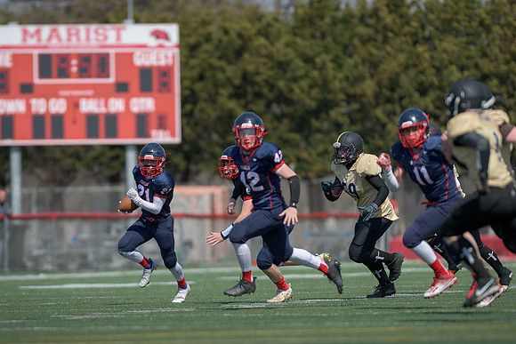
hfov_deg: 6.2
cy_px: 232
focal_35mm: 333
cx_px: 134
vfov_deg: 4.1
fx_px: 4769
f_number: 2
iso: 64
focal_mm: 200
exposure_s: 1/4000
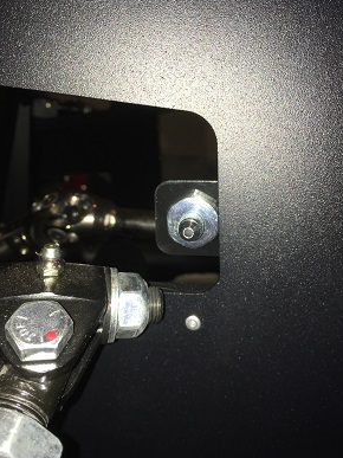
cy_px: 231
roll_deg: -8.2
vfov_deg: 60.0
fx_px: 397
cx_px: 175
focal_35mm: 30
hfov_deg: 46.8
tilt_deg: -19.4
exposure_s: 1/45
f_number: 2.2
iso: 25
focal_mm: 4.15
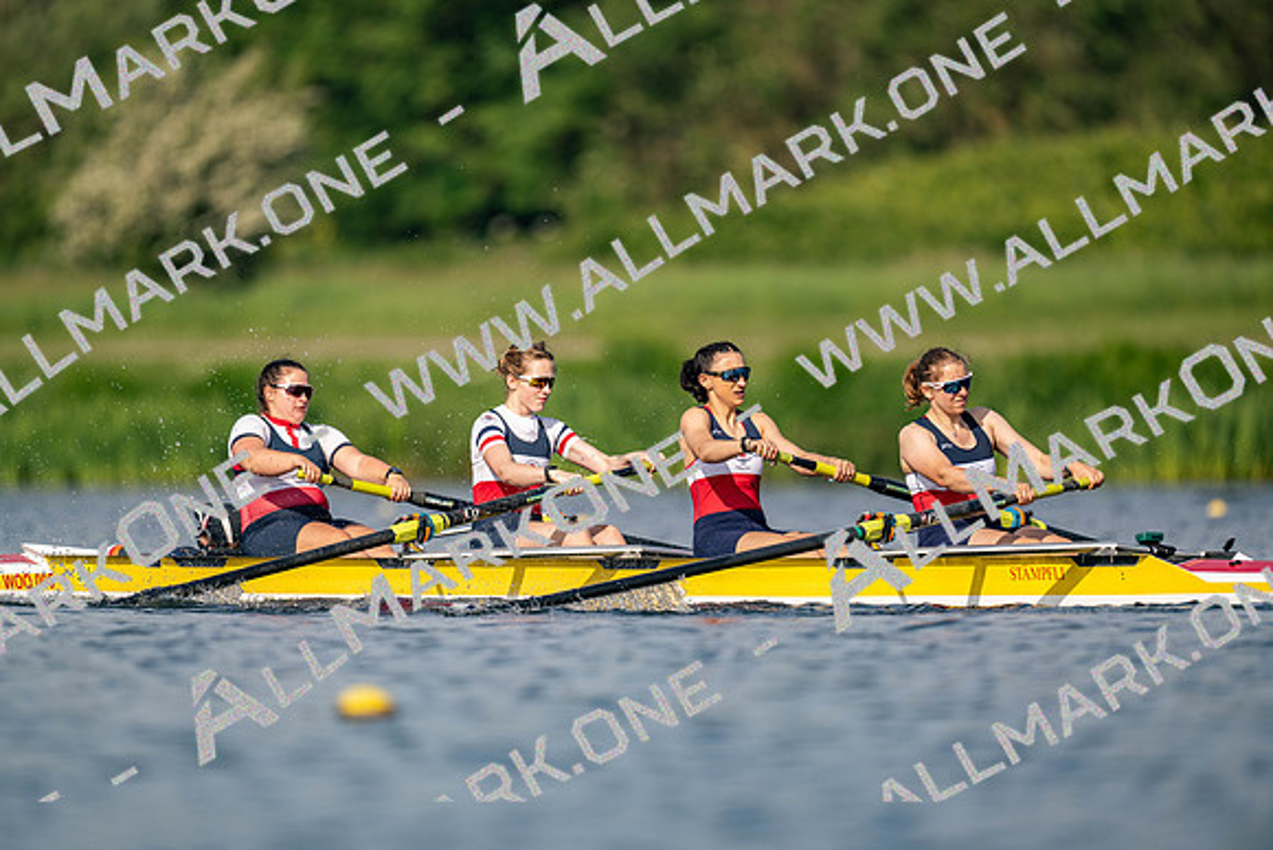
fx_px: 21221
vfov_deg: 2.3
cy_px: 425
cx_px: 636
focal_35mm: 600
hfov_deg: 3.4
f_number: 4
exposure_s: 1/2500
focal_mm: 600
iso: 220
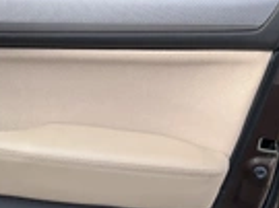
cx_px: 2
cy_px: 109
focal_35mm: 86
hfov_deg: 22.0
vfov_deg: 17.1
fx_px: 693
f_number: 1.8
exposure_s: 1/400
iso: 25
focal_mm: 3
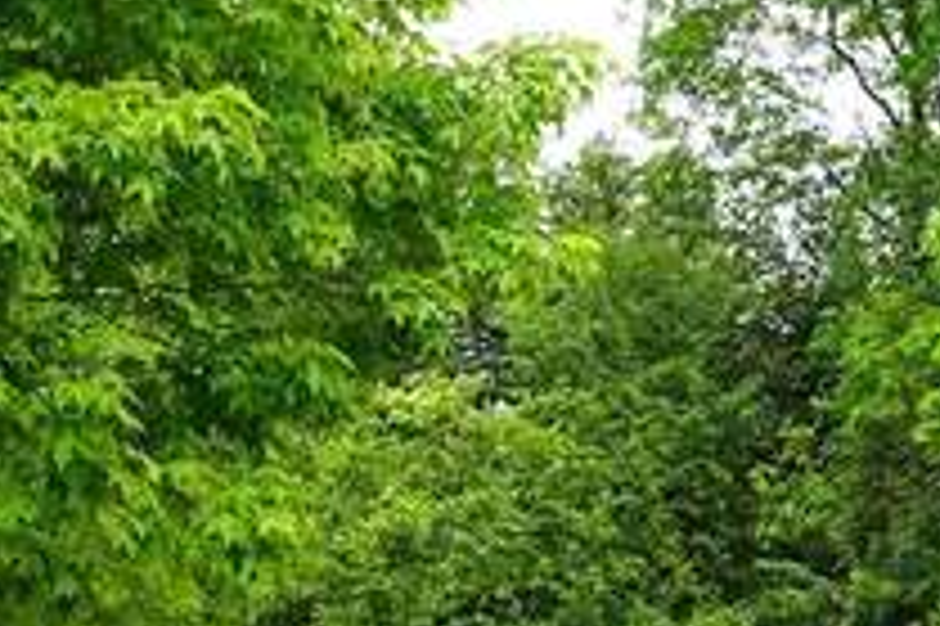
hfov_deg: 12.7
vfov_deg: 8.5
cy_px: 894
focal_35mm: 159
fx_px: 4148
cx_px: 971
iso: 100
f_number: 7.1
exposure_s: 1/100
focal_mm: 26
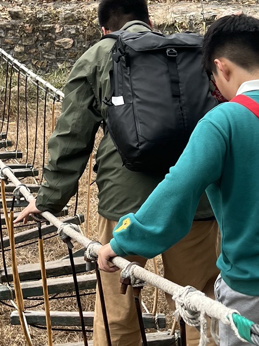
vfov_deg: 23.9
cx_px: 75
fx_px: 809
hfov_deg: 18.1
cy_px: 94
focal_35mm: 81
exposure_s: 1/193
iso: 40
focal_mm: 5.7
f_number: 1.5
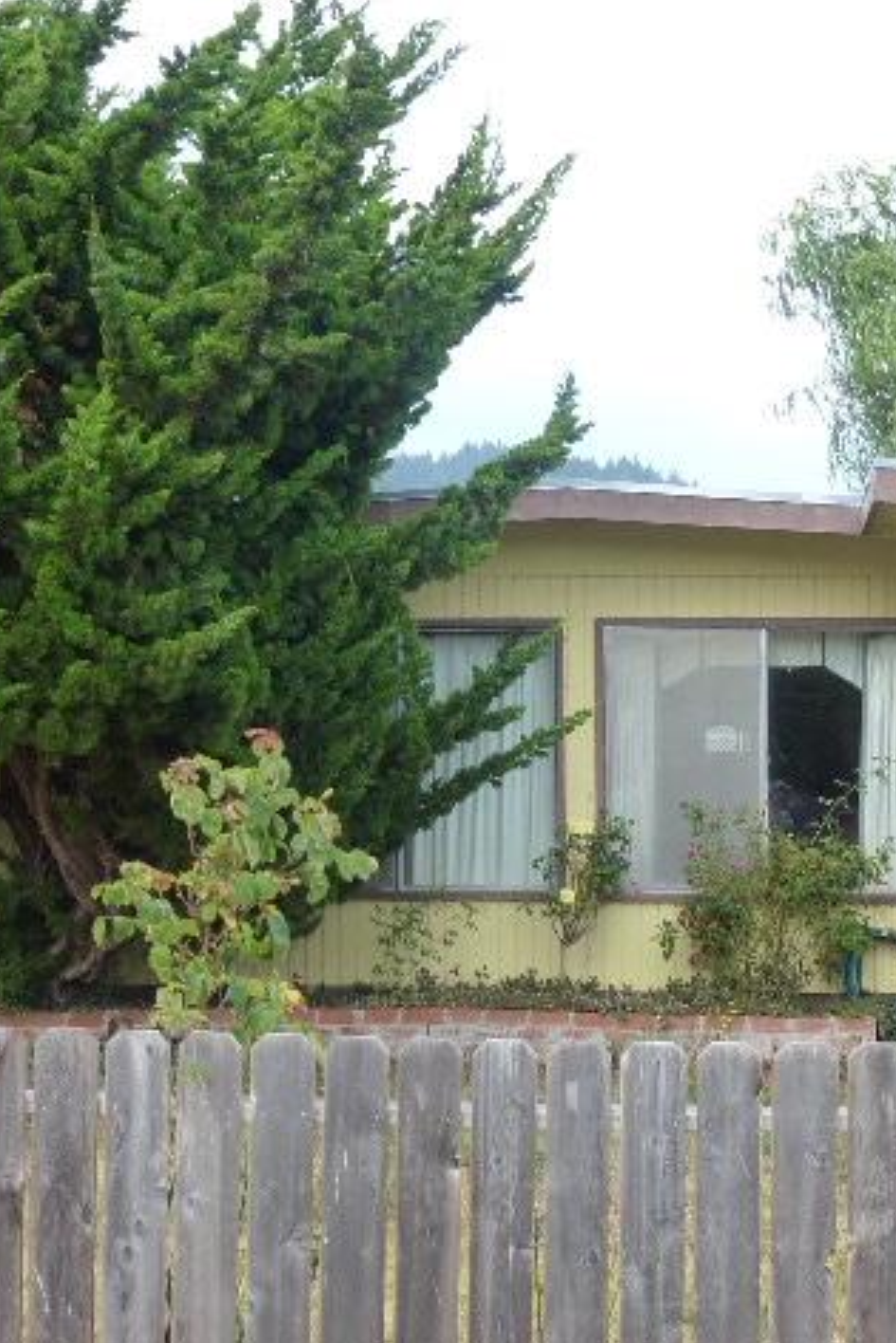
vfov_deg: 36.2
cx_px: 597
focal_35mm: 55
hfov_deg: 24.5
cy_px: 677
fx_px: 2052
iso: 160
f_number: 3.8
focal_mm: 6.8
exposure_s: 1/160
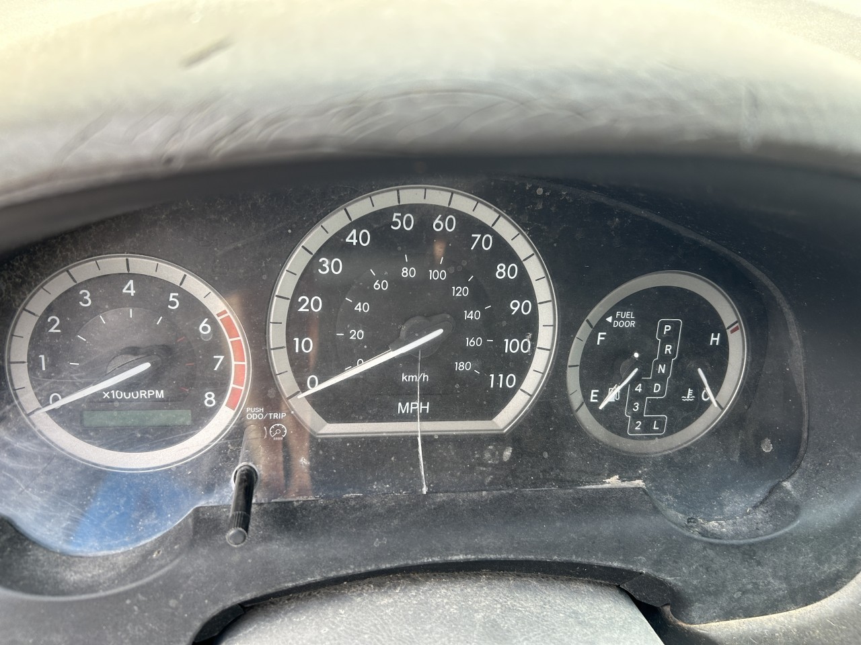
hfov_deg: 67.3
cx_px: 430
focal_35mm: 26
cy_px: 322
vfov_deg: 53.1
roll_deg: -10.3
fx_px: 647
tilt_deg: -36.7
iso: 64
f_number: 1.5
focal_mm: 5.7
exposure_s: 1/164
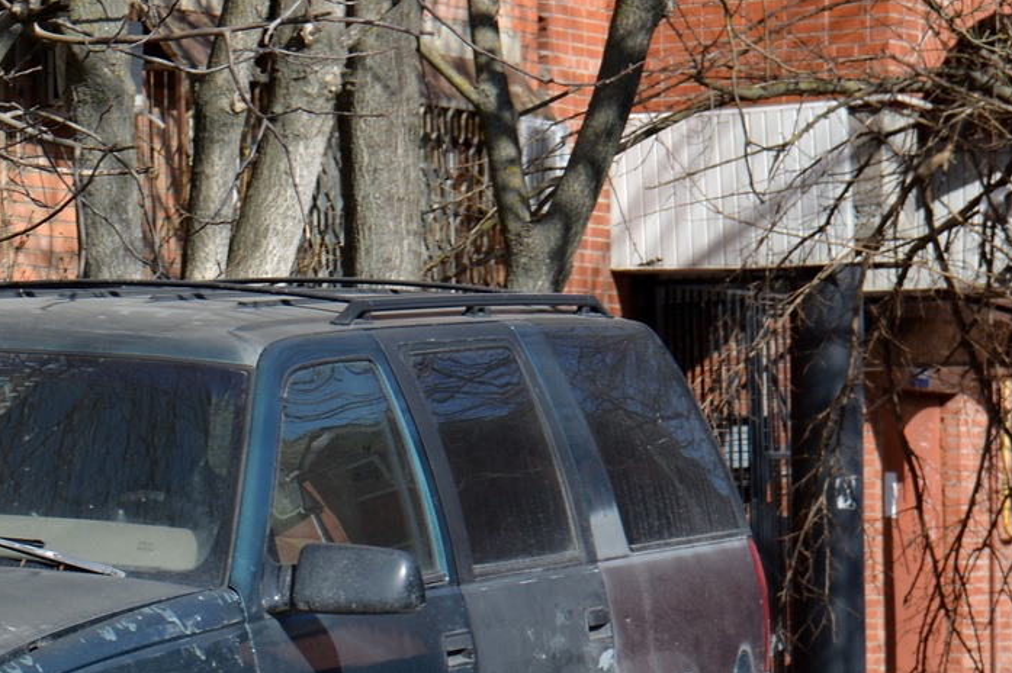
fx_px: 6801
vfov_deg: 5.7
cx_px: -29
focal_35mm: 242
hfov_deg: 8.5
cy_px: 554
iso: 125
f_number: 8
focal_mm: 75
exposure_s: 1/250
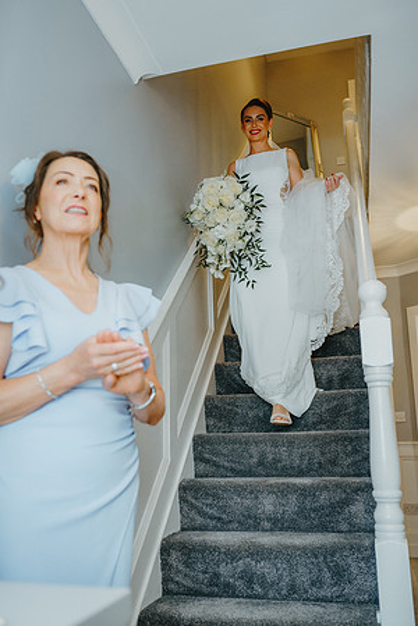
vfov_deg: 54.4
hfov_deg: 37.9
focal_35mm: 35
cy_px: 313
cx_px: 209
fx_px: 610
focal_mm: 35
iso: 800
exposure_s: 1/125
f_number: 2.8
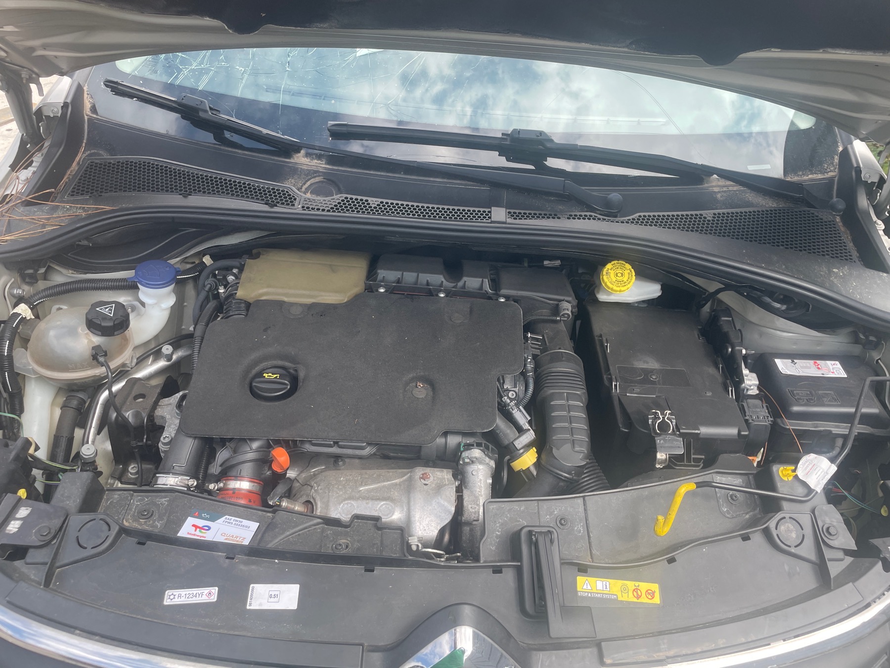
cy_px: 334
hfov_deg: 67.3
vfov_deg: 53.1
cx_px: 445
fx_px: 668
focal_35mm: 26
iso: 32
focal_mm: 4.2
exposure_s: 1/500
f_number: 1.6
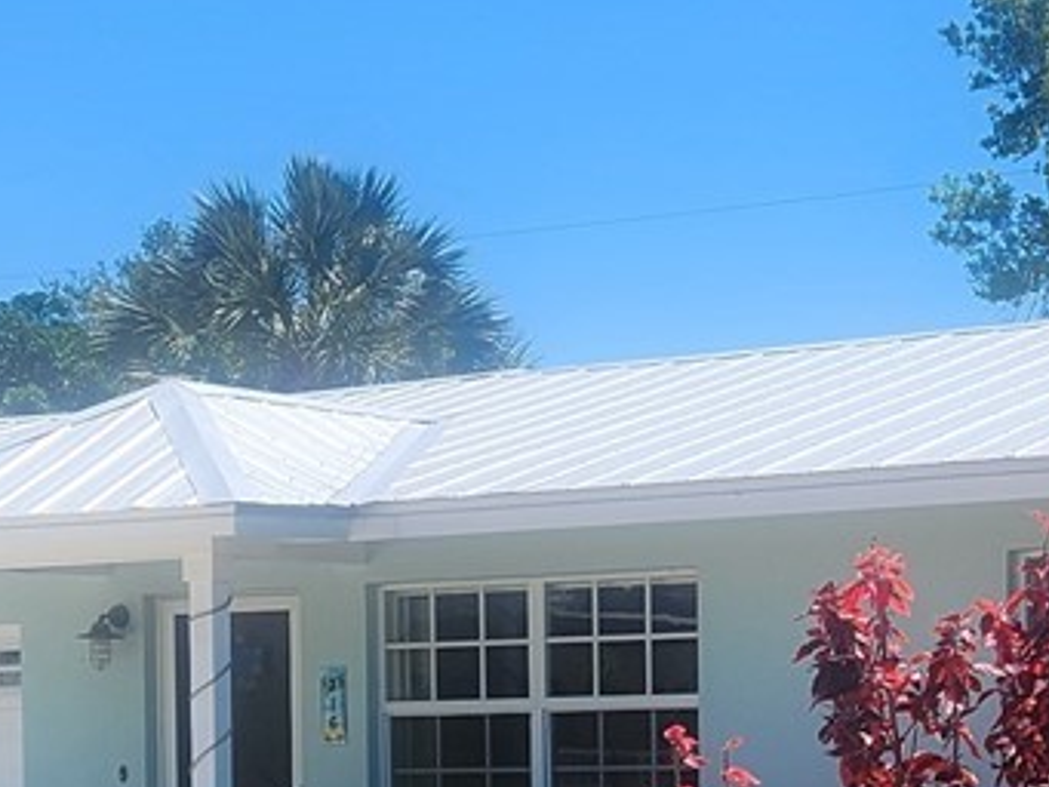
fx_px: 3274
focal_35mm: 108
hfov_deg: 18.2
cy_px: 852
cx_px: 541
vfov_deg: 13.5
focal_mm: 5.4
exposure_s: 1/1384
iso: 20
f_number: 1.8
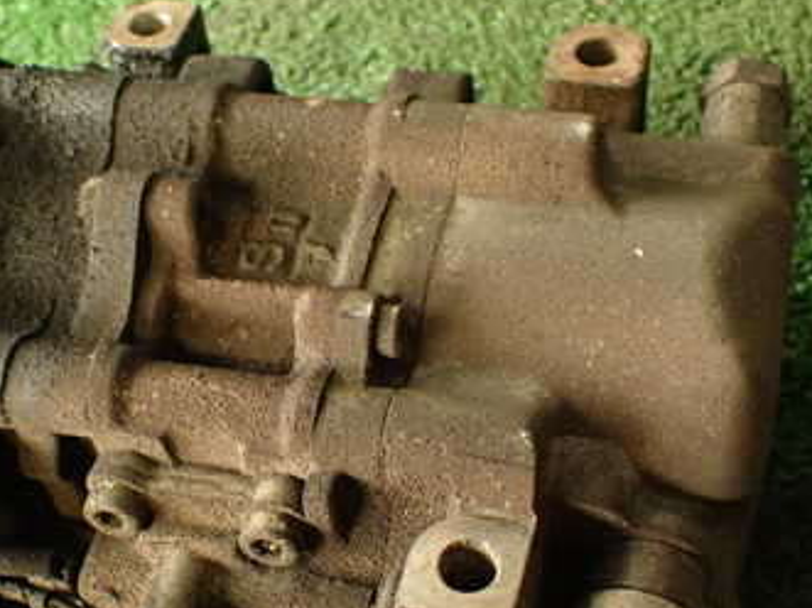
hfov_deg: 32.9
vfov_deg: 25.0
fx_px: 1360
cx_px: 260
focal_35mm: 58
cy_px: 419
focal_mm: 5.79
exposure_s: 1/30
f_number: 2.4
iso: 320
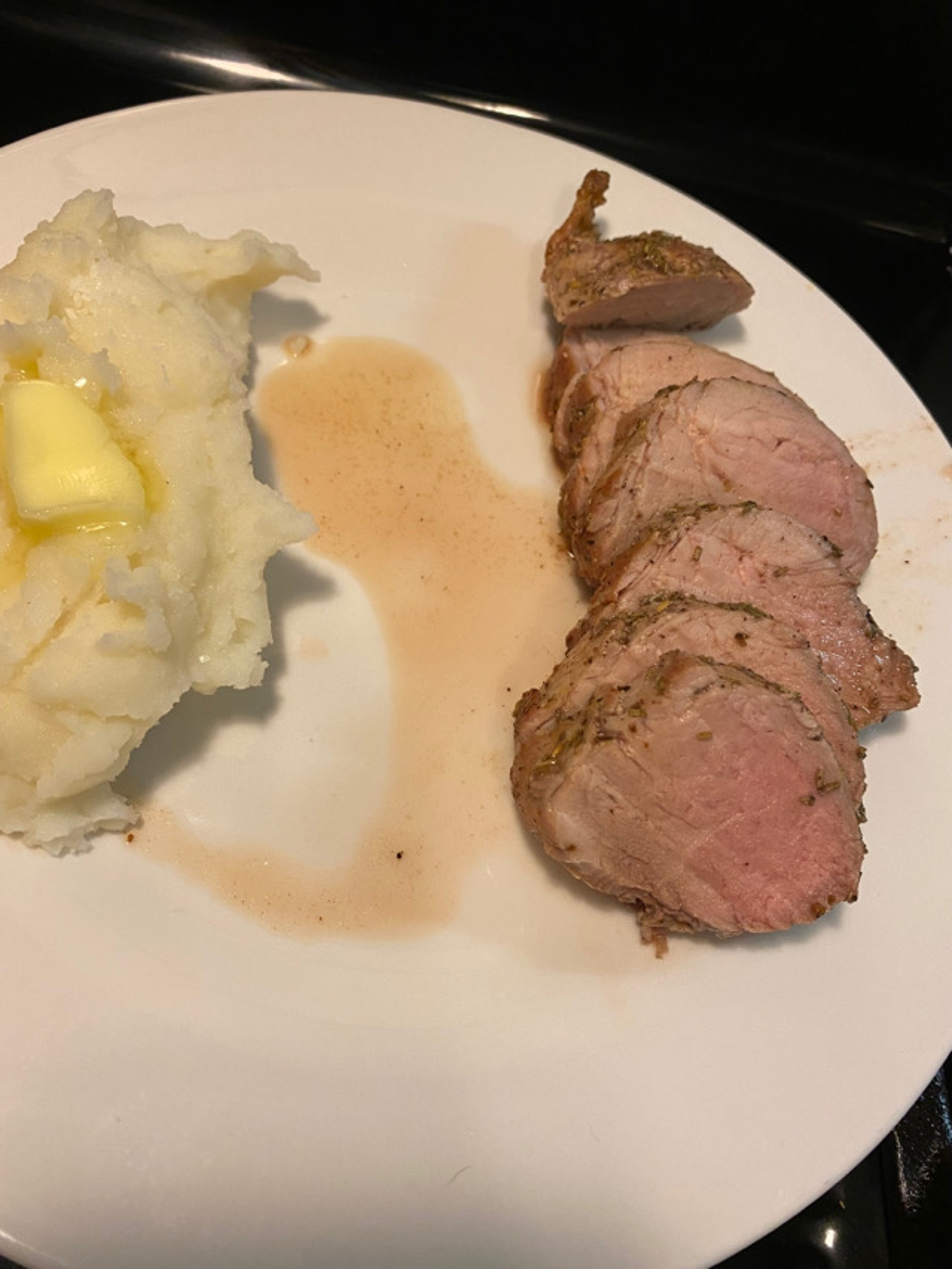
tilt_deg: -59.4
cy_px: 634
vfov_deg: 67.3
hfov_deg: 53.1
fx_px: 953
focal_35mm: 26
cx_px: 476
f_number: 1.8
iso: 160
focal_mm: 4.25
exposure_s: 1/60
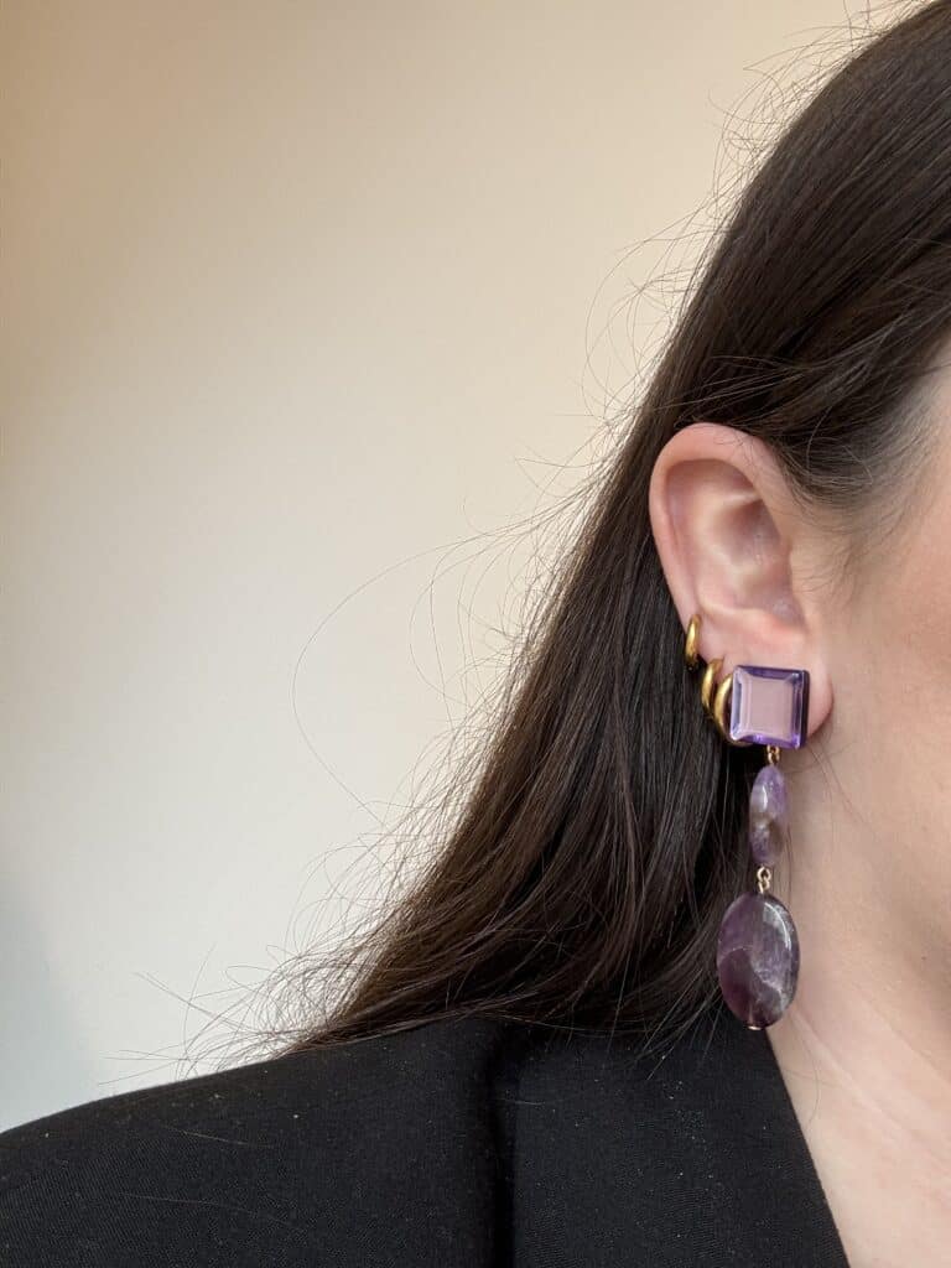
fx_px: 1099
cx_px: 476
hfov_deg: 46.8
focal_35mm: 30
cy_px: 634
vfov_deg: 60.0
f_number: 1.9
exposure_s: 1/121
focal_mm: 2.69
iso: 50
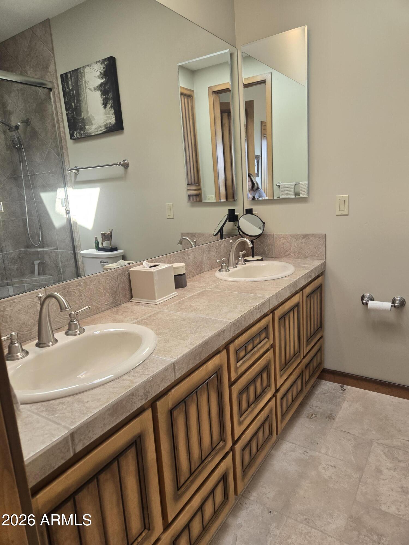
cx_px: 204
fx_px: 362
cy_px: 272
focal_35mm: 23
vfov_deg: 73.9
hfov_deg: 58.9
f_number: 1.8
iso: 100
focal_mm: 5.4
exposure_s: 1/120
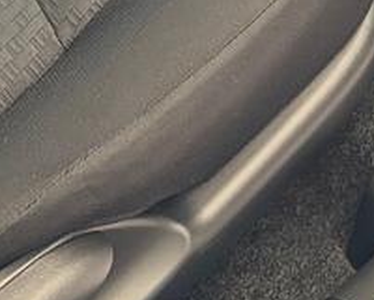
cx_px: 327
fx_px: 1660
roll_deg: +0.1
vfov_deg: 8.9
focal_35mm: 150
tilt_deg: -35.6
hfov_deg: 12.8
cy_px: -518
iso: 500
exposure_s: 1/60
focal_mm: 6.76
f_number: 1.78
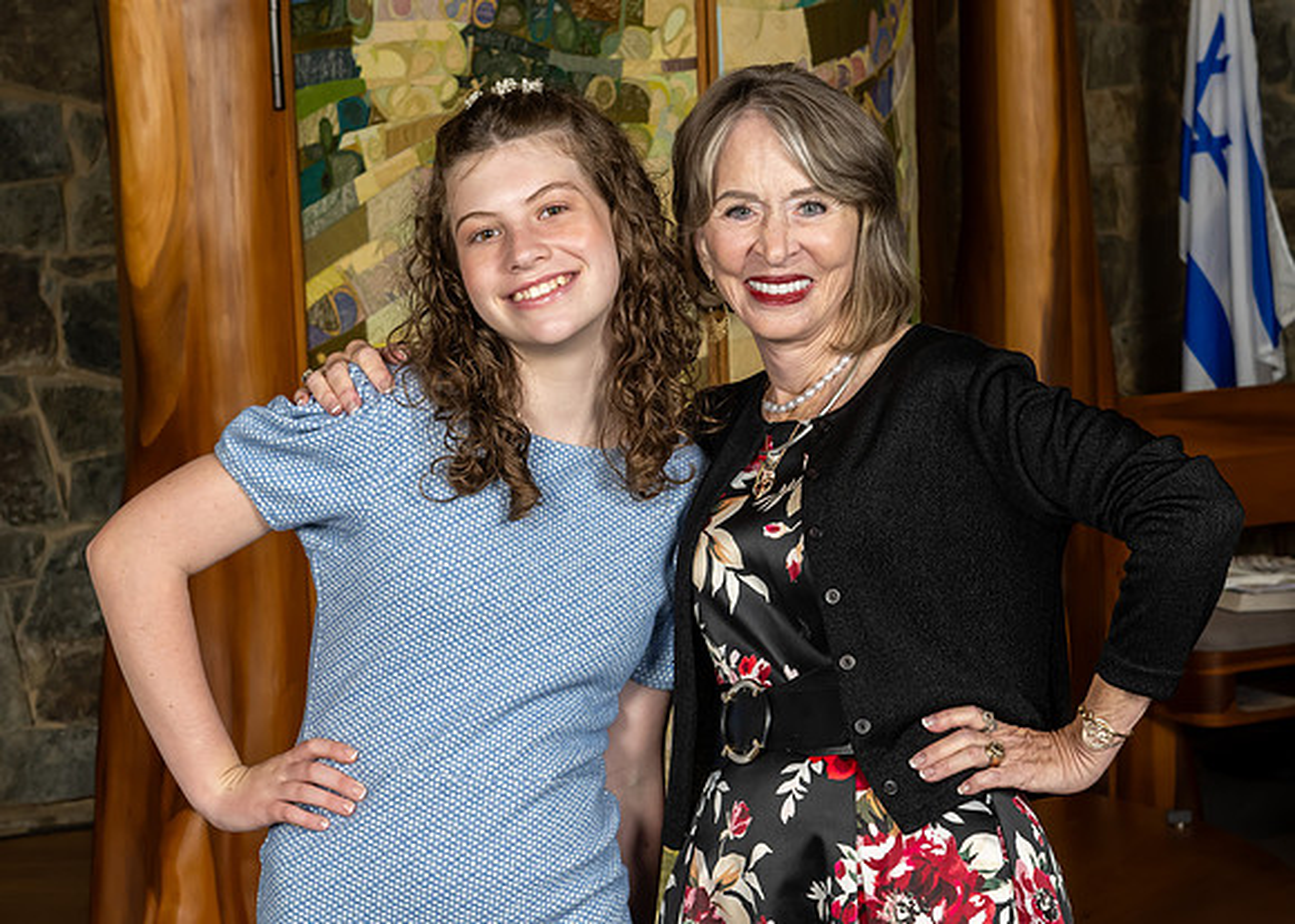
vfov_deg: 16.0
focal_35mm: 90
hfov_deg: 22.2
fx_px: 3295
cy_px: 440
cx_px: 681
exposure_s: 1/200
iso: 640
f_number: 8
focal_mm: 50
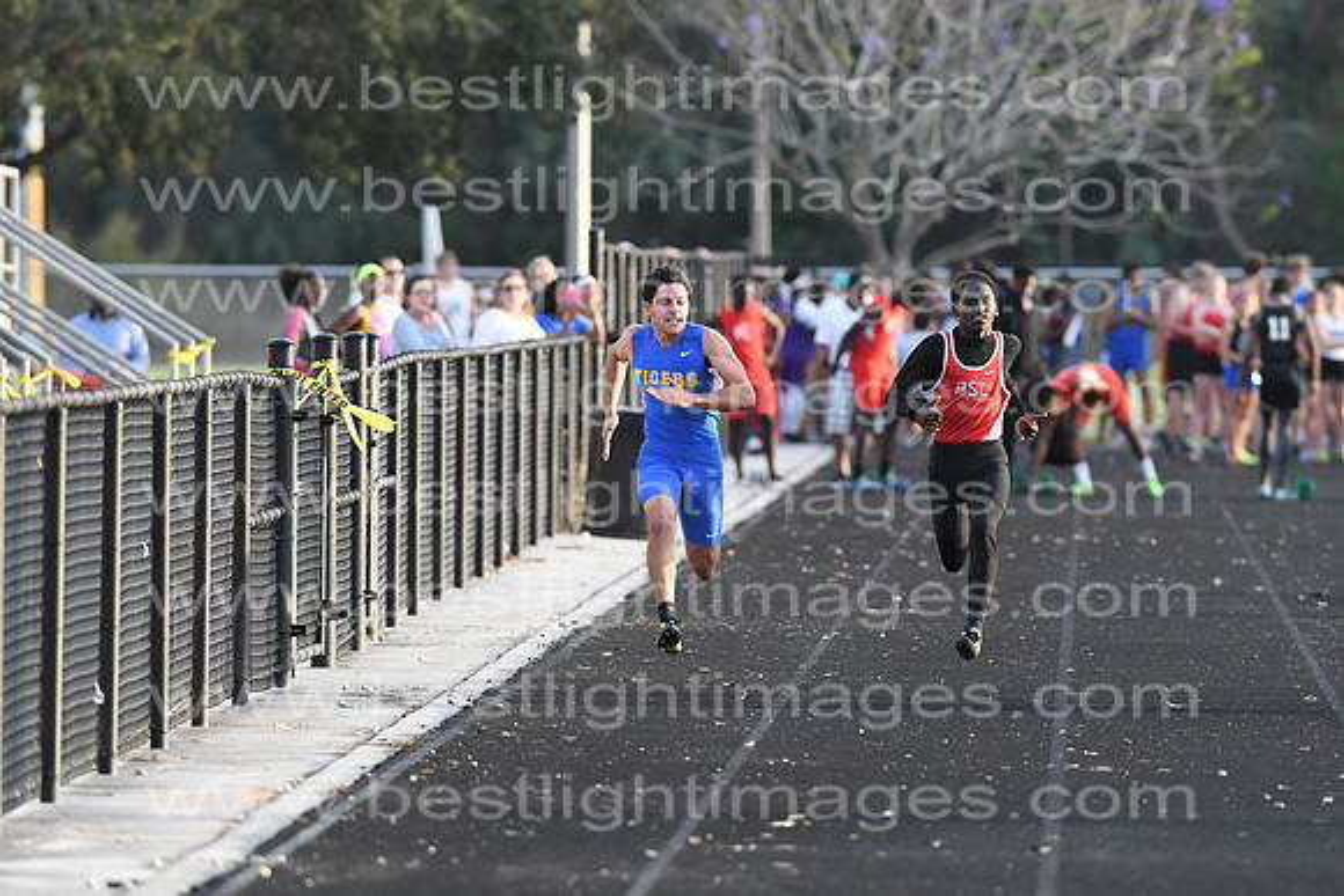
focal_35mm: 450
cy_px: 448
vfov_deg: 3.1
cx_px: 672
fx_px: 16803
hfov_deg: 4.6
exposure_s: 1/2000
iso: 2000
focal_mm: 300
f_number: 4
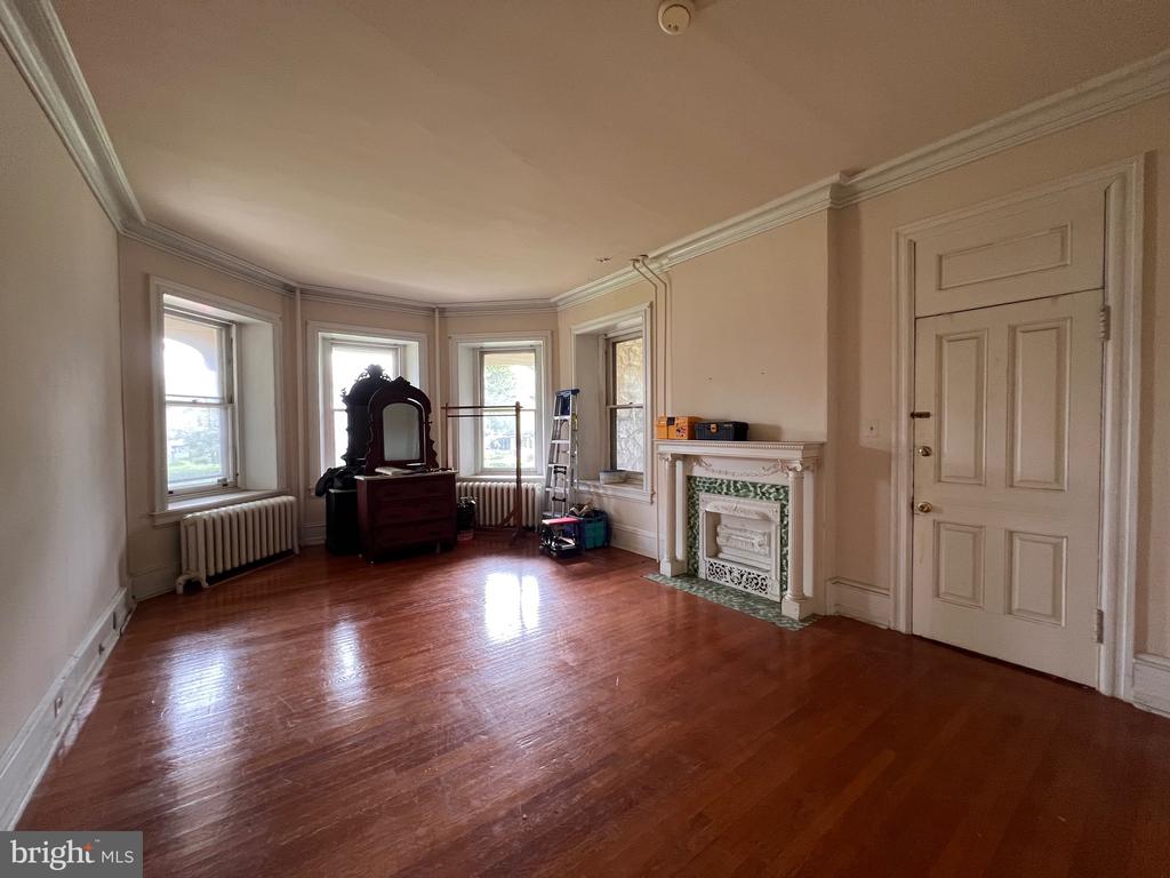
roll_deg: +0.4
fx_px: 439
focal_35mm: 13
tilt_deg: -1.2
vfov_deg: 89.9
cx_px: 585
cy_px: 439
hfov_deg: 106.2
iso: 250
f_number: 1.8
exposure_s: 1/60
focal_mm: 1.57
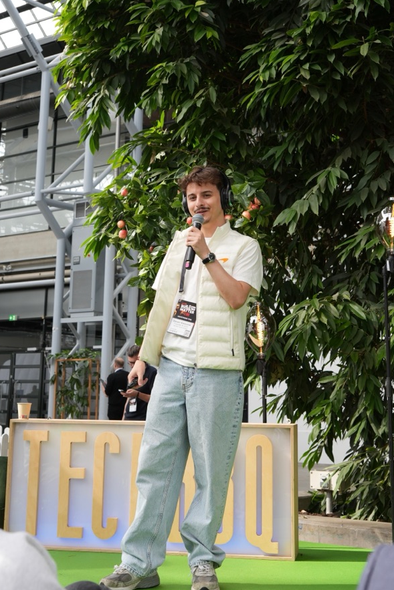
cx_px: 193
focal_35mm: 53
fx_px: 870
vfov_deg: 37.5
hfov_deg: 25.5
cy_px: 328
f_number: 4
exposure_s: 1/80
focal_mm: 26
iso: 100
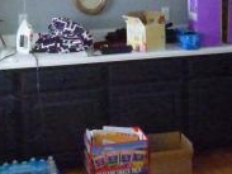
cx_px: 128
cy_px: -19
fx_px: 469
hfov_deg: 27.8
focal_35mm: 70
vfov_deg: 20.0
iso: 3200
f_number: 4.5
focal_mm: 3.58
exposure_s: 1/80
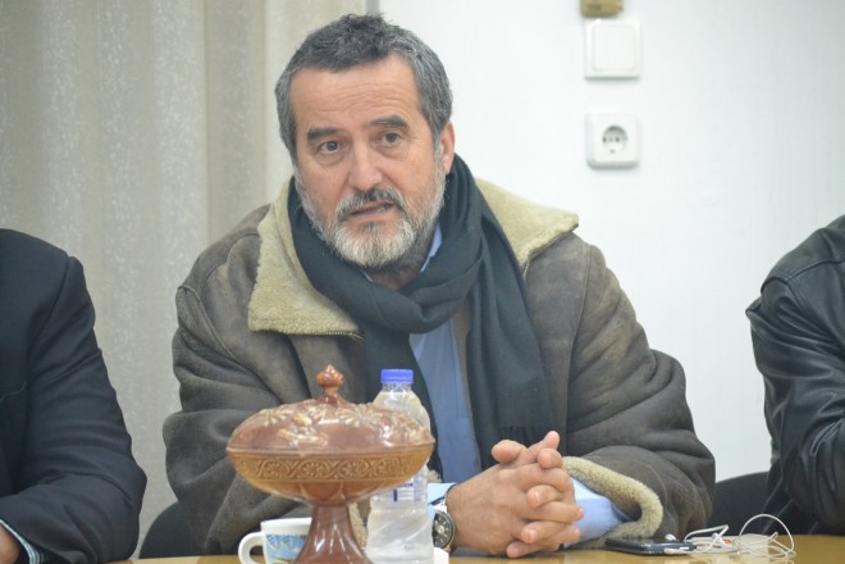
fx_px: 3591
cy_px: 282
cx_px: 422
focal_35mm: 153
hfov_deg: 13.4
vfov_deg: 9.0
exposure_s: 1/50
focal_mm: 102
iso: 3200
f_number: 4.5
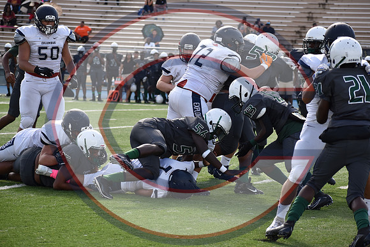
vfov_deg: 8.2
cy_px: 124
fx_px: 1727
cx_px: 185
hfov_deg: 12.2
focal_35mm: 168
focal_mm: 112
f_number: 4.8
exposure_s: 1/1250
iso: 400
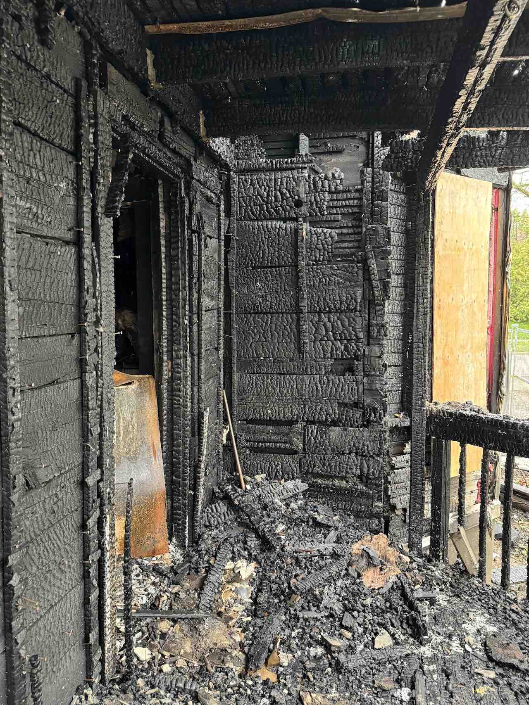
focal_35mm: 24
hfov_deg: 56.8
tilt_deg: -4.8
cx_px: 264
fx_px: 489
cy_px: 352
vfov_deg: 71.6
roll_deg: +0.3
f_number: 1.78
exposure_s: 1/51
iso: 800
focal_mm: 6.86
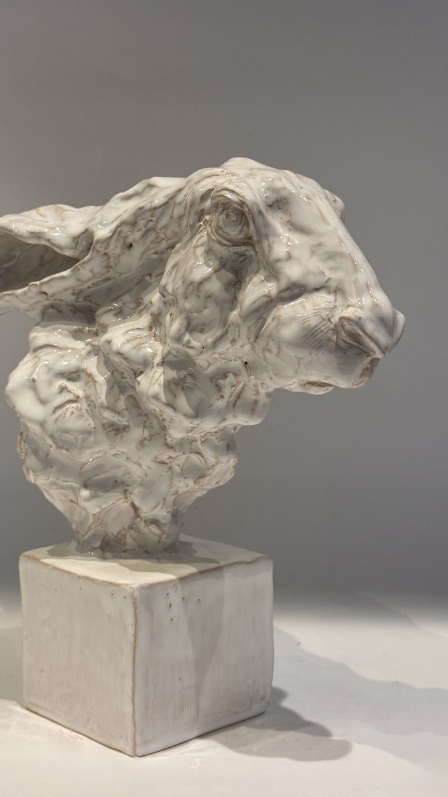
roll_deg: +0.2
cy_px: 401
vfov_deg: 39.2
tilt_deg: -3.9
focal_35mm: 53
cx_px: 169
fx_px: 1119
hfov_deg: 22.6
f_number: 1.78
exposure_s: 1/50
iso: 80
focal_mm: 6.76
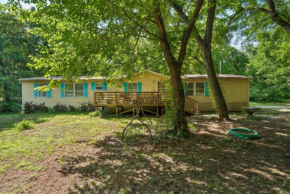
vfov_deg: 67.4
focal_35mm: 18
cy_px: 97
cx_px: 145
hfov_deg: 90.0
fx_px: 145
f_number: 8
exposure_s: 1/60
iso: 200
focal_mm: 18
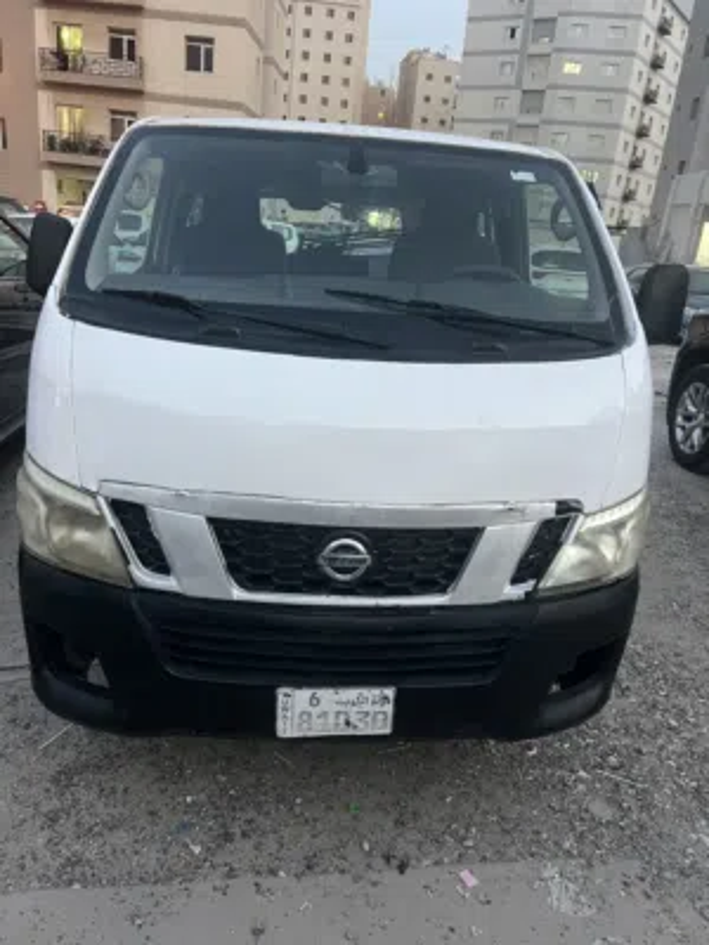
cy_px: 472
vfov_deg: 67.3
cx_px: 354
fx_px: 710
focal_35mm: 26
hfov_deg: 53.1
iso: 320
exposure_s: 1/50
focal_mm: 5.7
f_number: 1.5
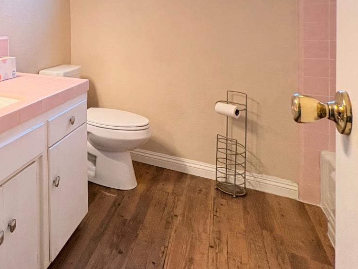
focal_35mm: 28
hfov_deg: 52.4
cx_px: 12
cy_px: 34
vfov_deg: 45.7
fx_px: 290
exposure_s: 1/120
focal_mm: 2.22
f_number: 2.2
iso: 320
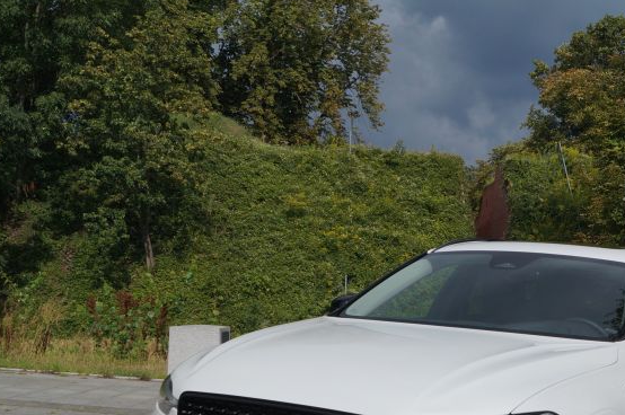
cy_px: 365
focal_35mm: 61
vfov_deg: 21.7
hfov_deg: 32.5
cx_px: 440
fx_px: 1058
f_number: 8
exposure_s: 1/800
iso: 100
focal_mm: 22
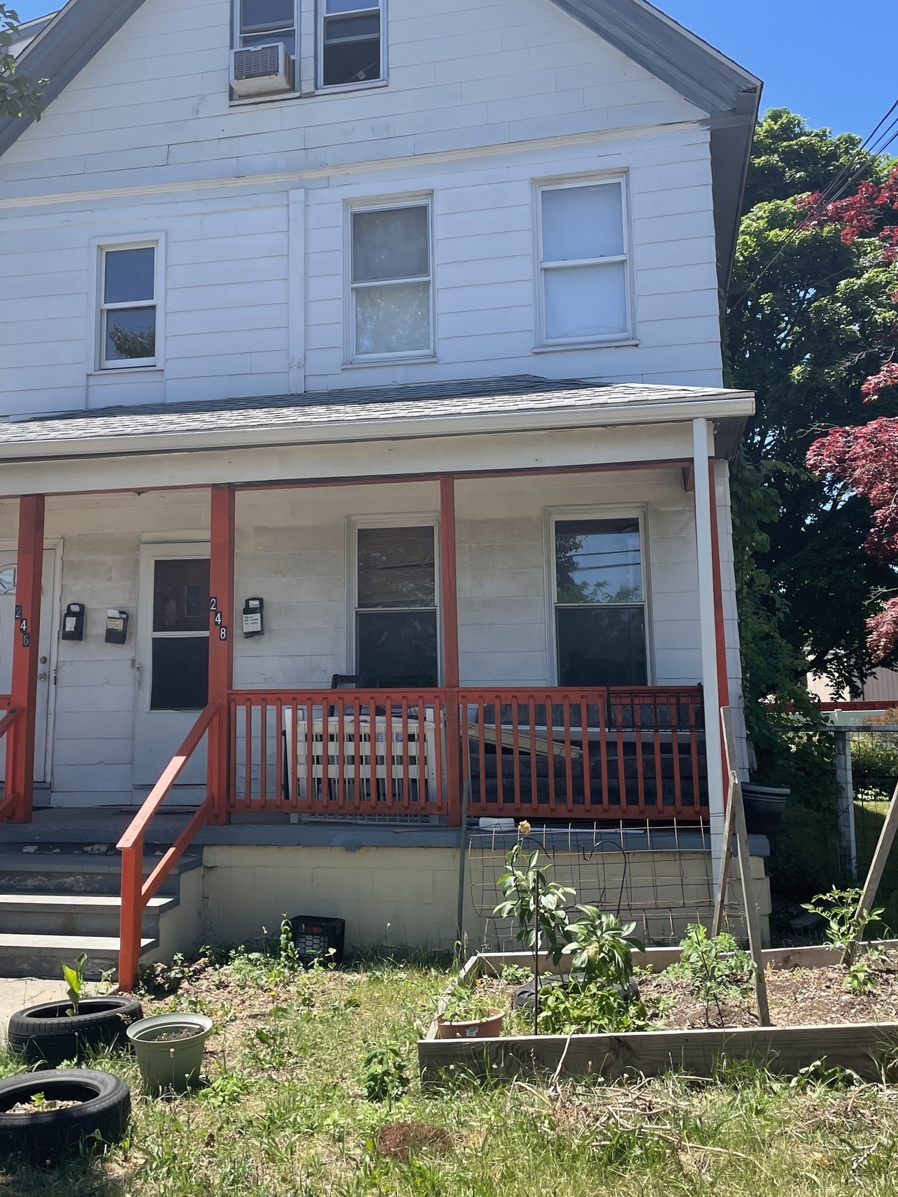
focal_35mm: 35
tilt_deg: +11.5
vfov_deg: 52.5
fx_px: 1211
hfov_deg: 40.5
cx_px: 363
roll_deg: +1.3
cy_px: 526
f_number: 1.6
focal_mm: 4.2
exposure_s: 1/1742
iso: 32
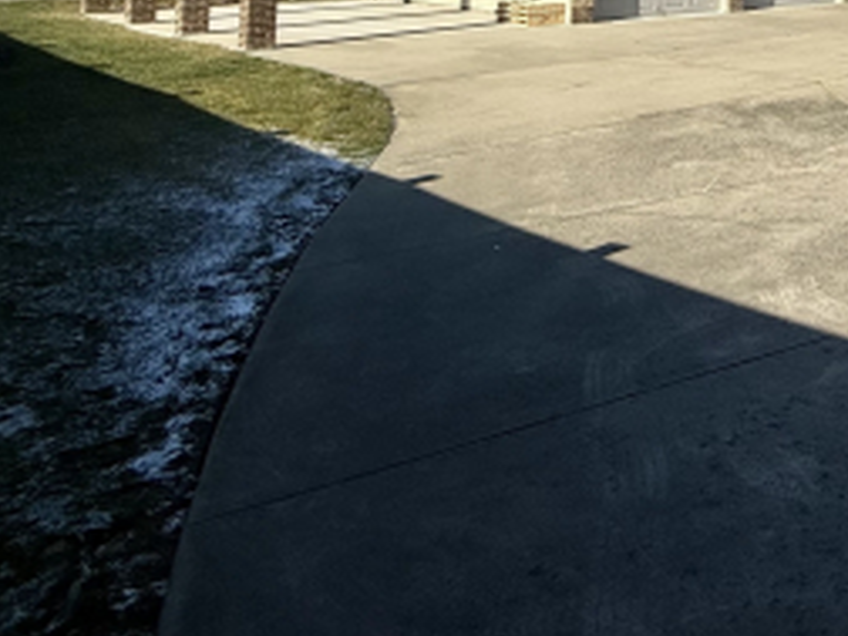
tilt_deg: +2.5
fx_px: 906
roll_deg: -1.7
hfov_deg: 35.7
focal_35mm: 37
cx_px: 1079
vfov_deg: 32.8
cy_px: -101
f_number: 2.2
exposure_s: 1/3460
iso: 50
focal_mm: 2.22
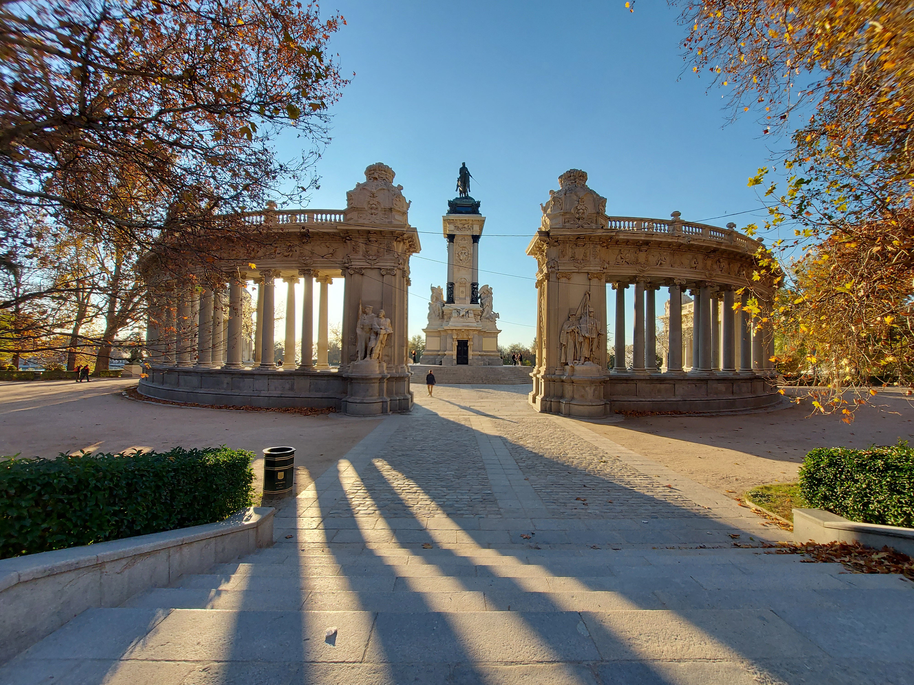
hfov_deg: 106.2
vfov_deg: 89.9
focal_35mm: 13
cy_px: 342
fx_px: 343
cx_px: 457
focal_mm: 1.74
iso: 50
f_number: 2.2
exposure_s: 1/798
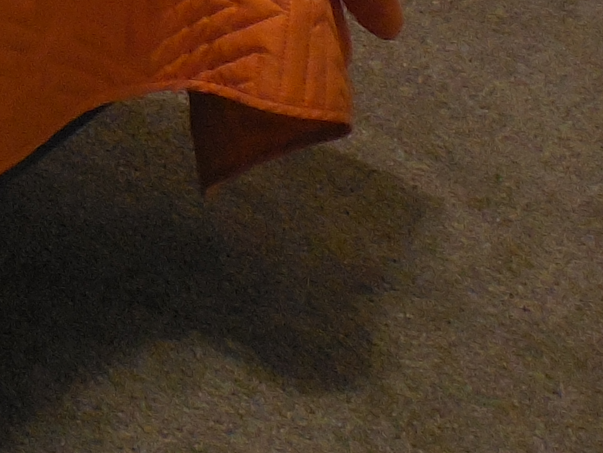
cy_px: -585
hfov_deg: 13.8
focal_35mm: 121
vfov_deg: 10.7
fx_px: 2108
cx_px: -598
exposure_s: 1/30
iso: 400
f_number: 3.3
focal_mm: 4.5
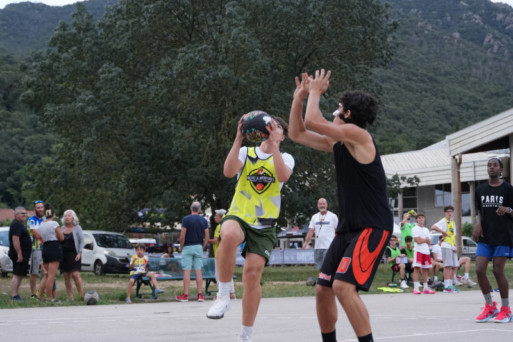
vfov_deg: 23.2
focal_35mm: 58
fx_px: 833
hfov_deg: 34.2
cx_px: 256
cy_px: 171
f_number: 2.8
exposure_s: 1/640
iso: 1600
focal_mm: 39
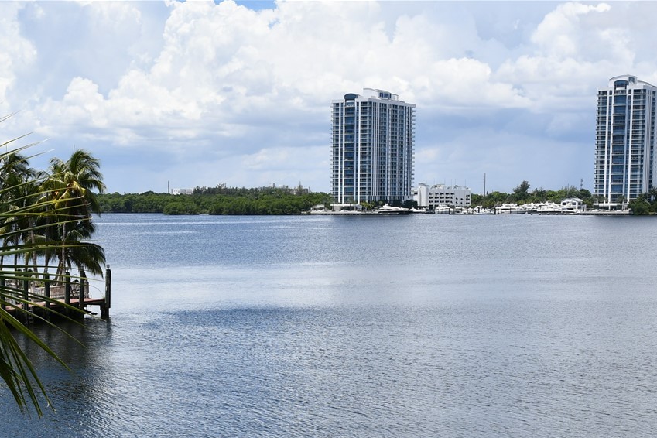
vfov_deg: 18.0
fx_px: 1350
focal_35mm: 74
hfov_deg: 27.1
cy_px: 437
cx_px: 205
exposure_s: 1/320
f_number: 9
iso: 100
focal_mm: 25
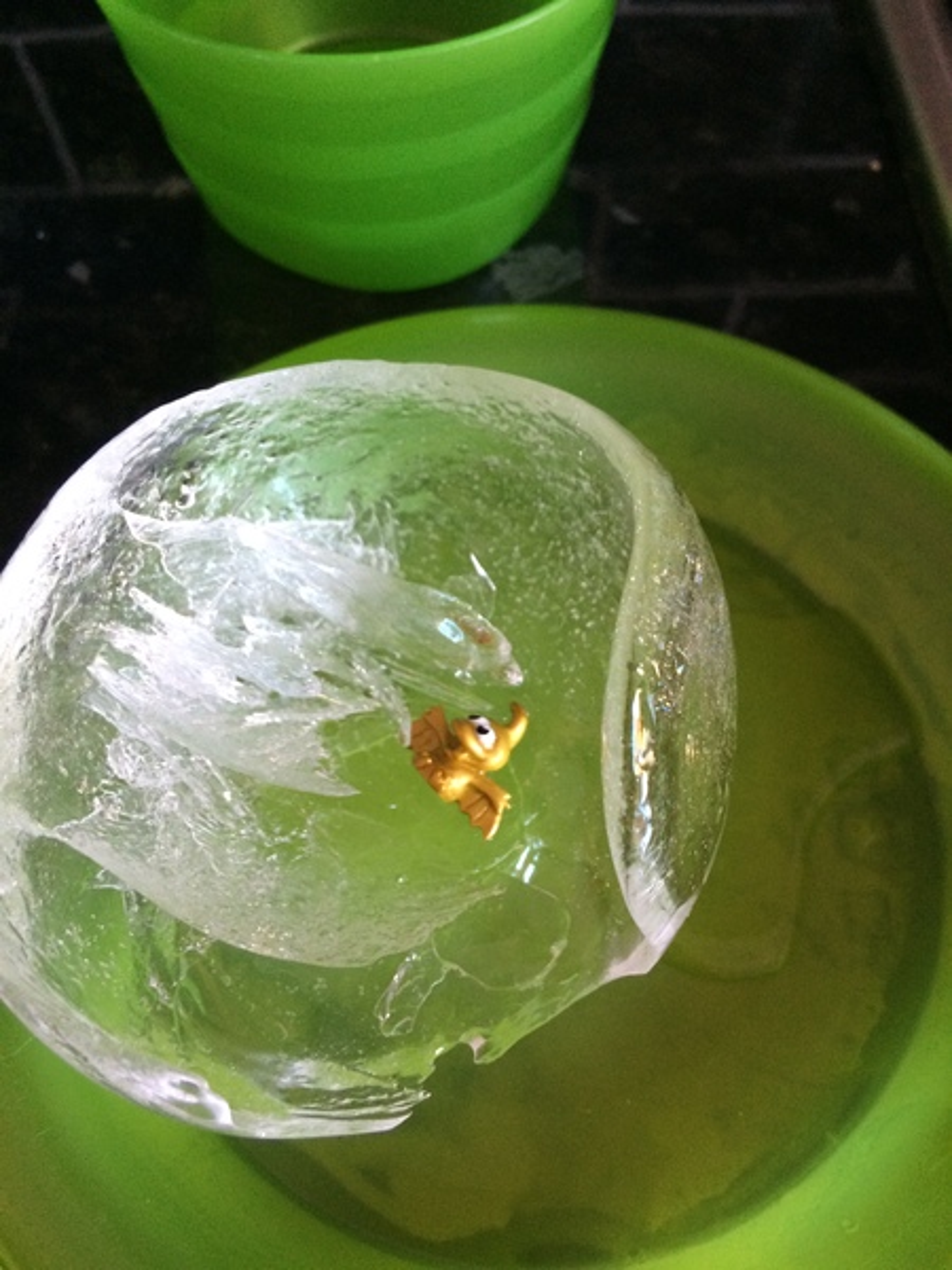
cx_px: 476
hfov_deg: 48.2
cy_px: 635
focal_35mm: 29
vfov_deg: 61.7
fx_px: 1063
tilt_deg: -63.1
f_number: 2.2
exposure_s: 1/33
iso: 200
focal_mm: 4.15
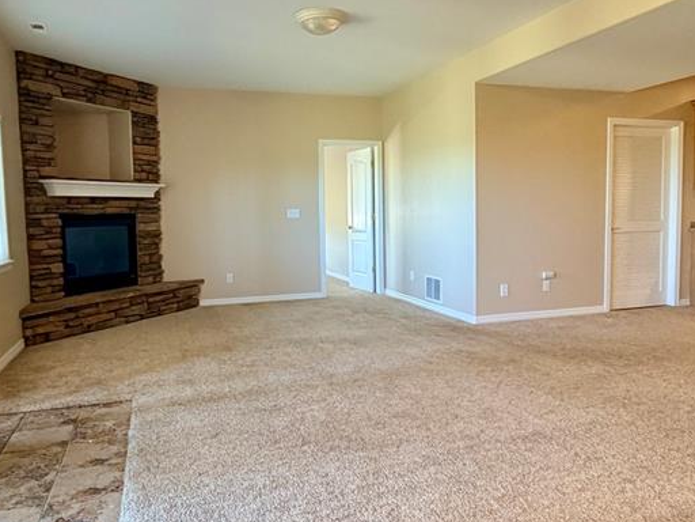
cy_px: 255
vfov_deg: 49.7
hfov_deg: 63.4
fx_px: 562
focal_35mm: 28
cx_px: 334
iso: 250
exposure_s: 1/60
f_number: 2.2
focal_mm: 2.22
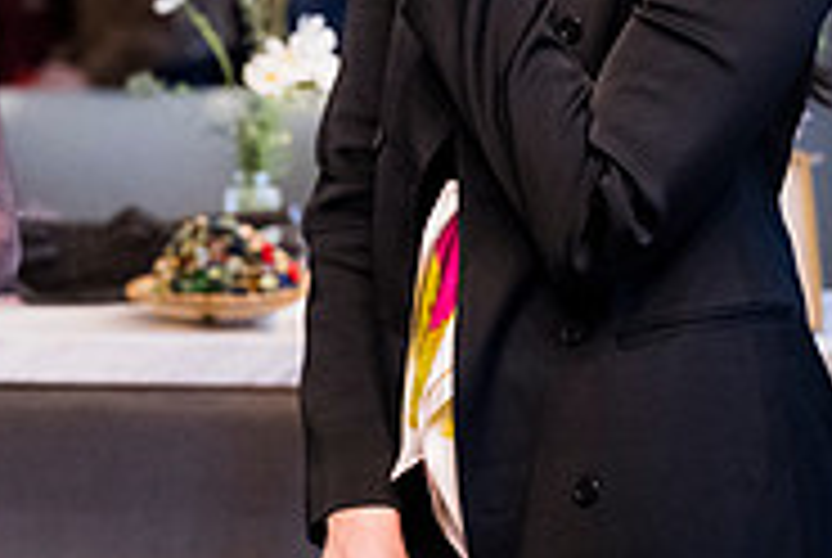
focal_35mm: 172
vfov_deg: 8.0
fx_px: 3981
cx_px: -166
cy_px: 38
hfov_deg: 11.7
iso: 2500
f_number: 2.2
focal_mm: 55
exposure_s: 1/200
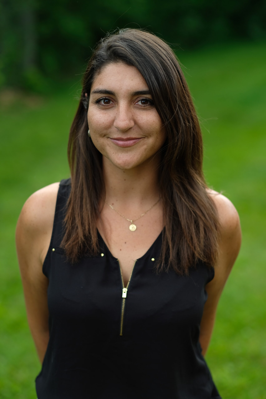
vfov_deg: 24.2
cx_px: 133
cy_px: 200
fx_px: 931
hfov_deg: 16.3
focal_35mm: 84
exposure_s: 1/500
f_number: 1.8
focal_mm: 56
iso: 100
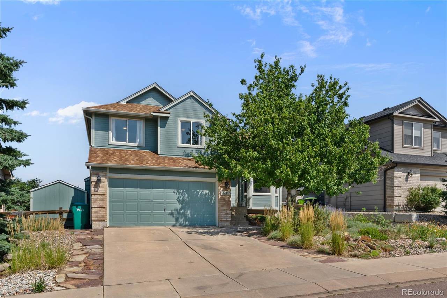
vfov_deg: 47.9
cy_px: 149
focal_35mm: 27
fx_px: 335
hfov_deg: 67.4
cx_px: 224
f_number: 8
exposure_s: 1/400
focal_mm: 18
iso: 200
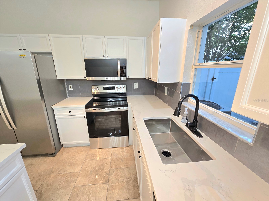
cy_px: 100
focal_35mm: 13
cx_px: 134
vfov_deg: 89.9
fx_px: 101
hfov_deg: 106.2
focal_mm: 2.2
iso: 100
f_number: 2.2
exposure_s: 1/60.2
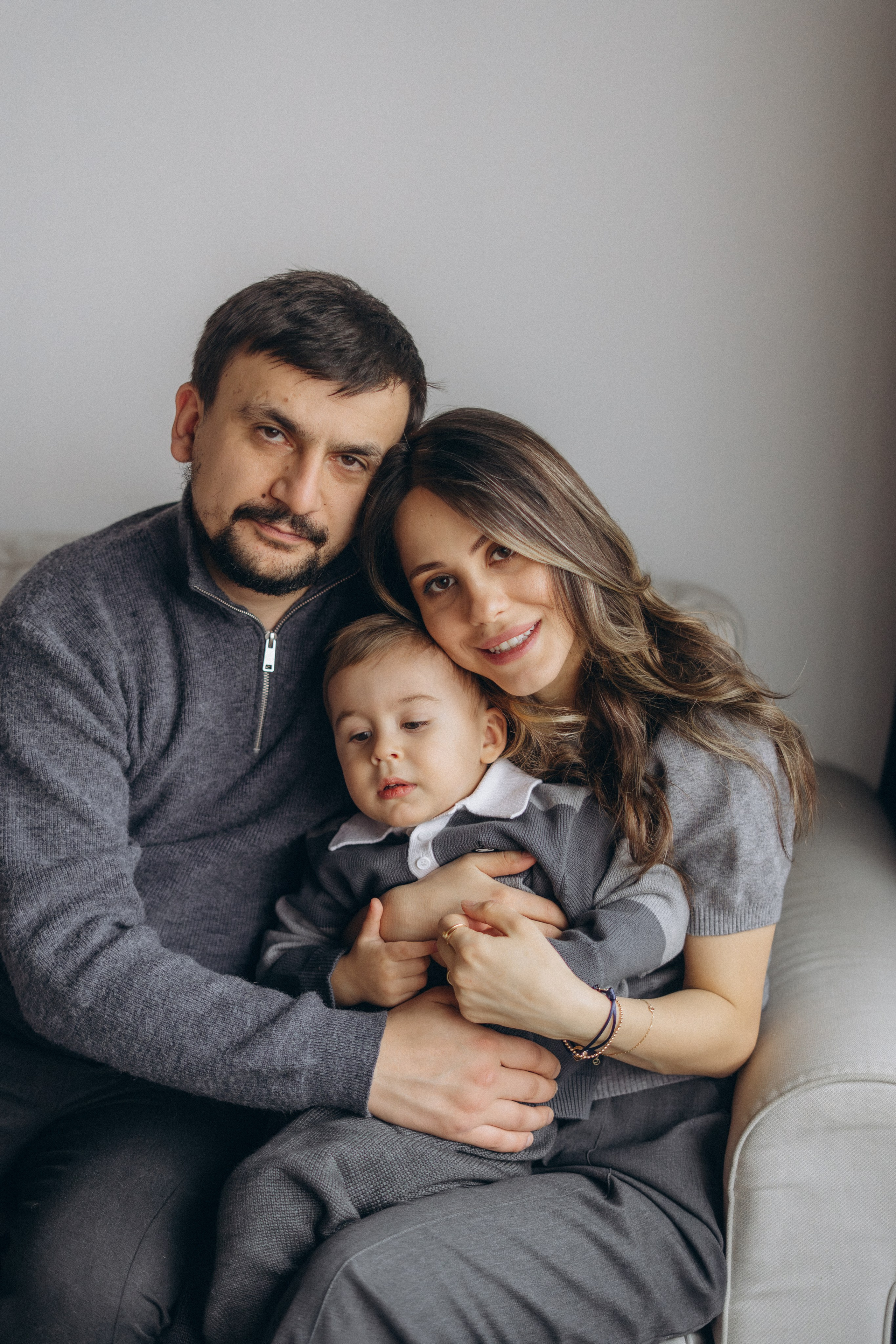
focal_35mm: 50
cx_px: 448
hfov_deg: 27.0
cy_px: 672
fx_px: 1867
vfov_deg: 39.6
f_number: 1.8
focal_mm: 50
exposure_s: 1/800
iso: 2000
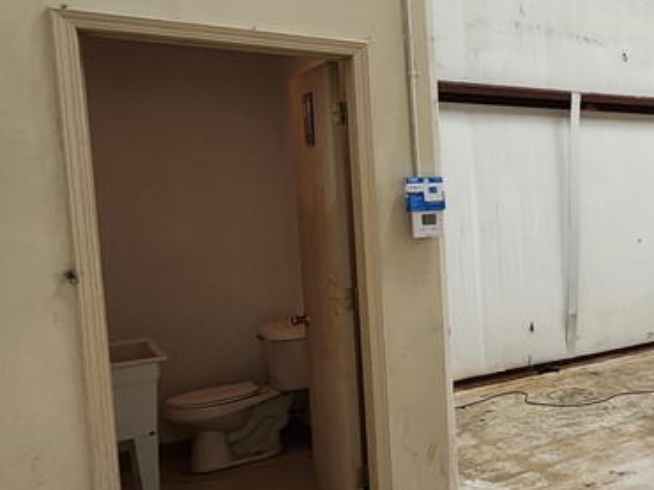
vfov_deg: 39.6
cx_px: 802
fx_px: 680
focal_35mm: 36
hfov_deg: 37.4
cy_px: 232
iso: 250
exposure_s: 1/60
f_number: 2.2
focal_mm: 2.2
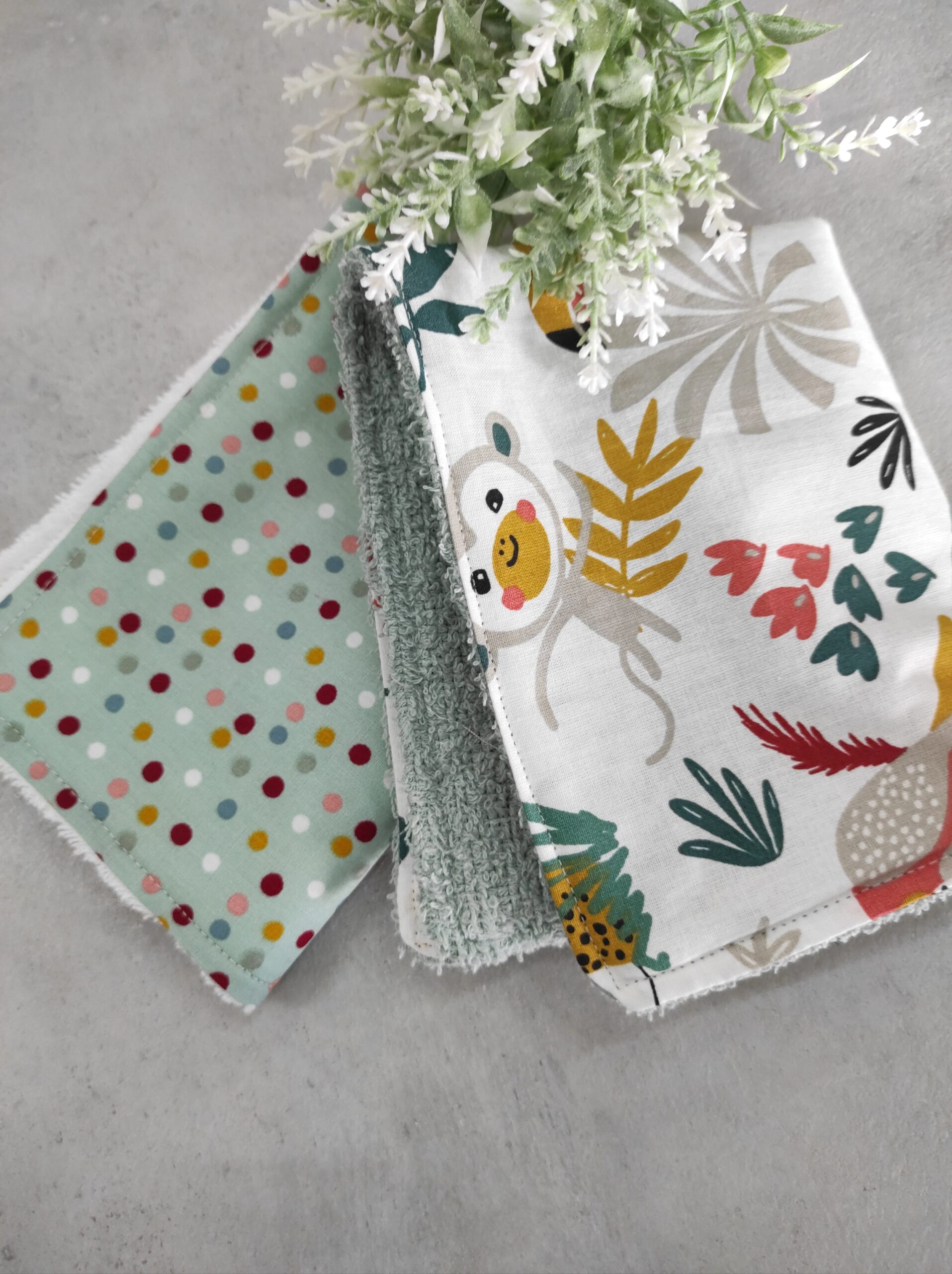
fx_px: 918
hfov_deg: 54.8
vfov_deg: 69.4
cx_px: 476
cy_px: 637
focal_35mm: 25
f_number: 1.89
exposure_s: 1/33
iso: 371
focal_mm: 5.43
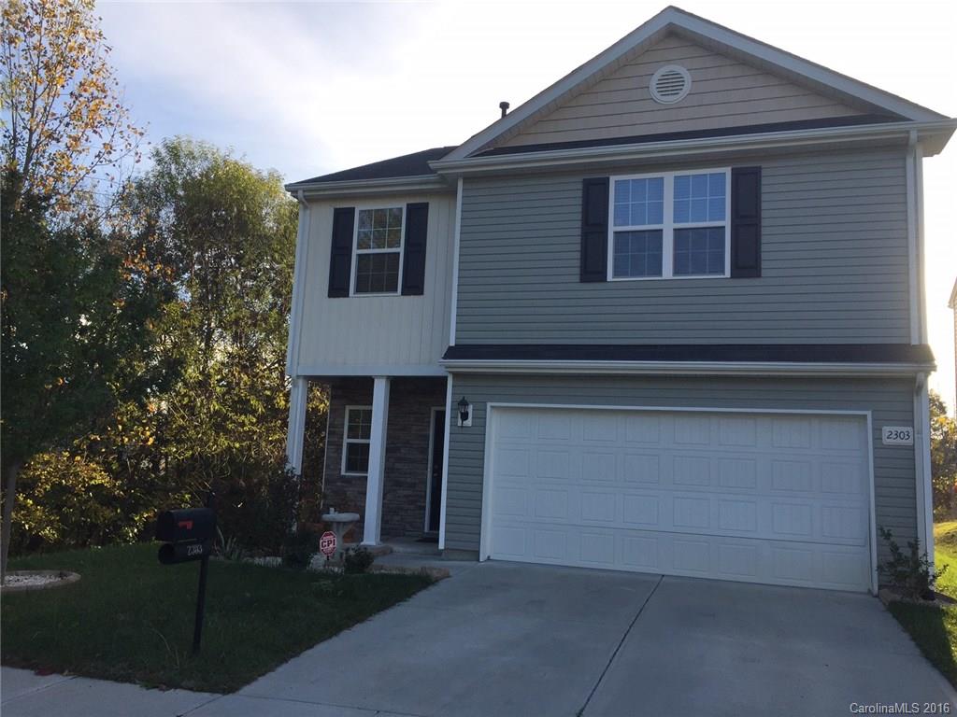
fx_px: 802
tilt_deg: +6.8
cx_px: 478
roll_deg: -2.7
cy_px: 358
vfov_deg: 48.2
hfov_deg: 61.7
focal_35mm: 29
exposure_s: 1/682
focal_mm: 4.15
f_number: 2.2
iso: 32
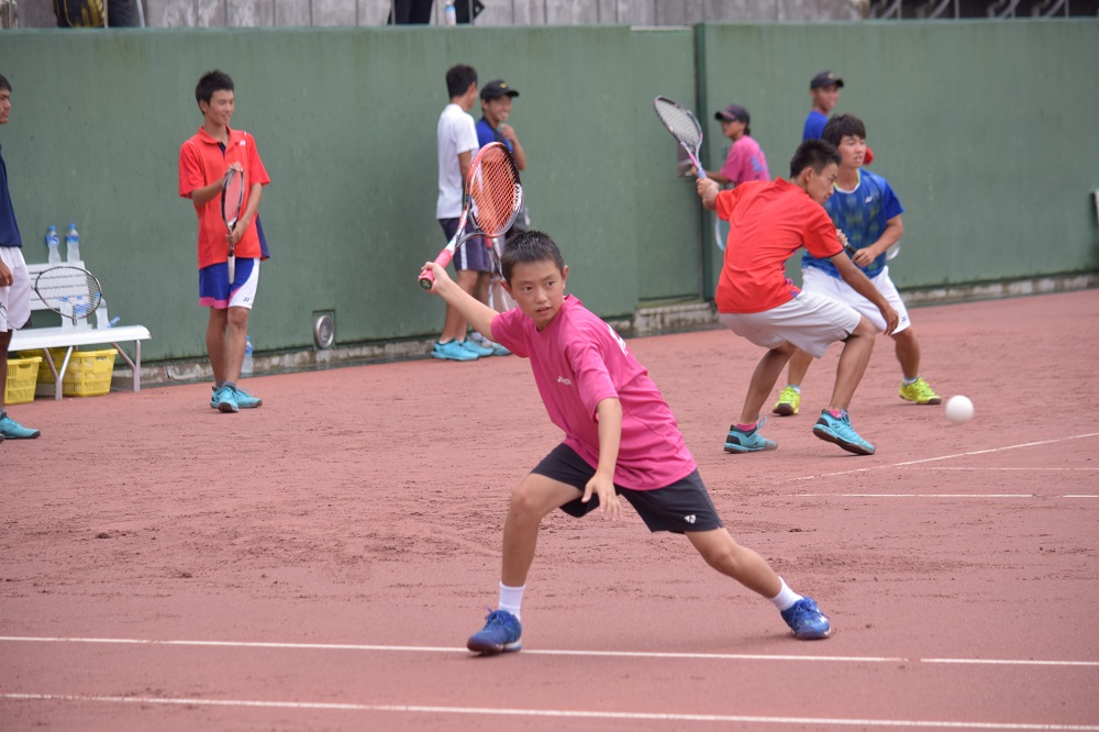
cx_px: 550
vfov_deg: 7.6
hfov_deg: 11.4
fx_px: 5493
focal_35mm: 180
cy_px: 366
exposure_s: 1/1000
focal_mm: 120
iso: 640
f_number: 4.8
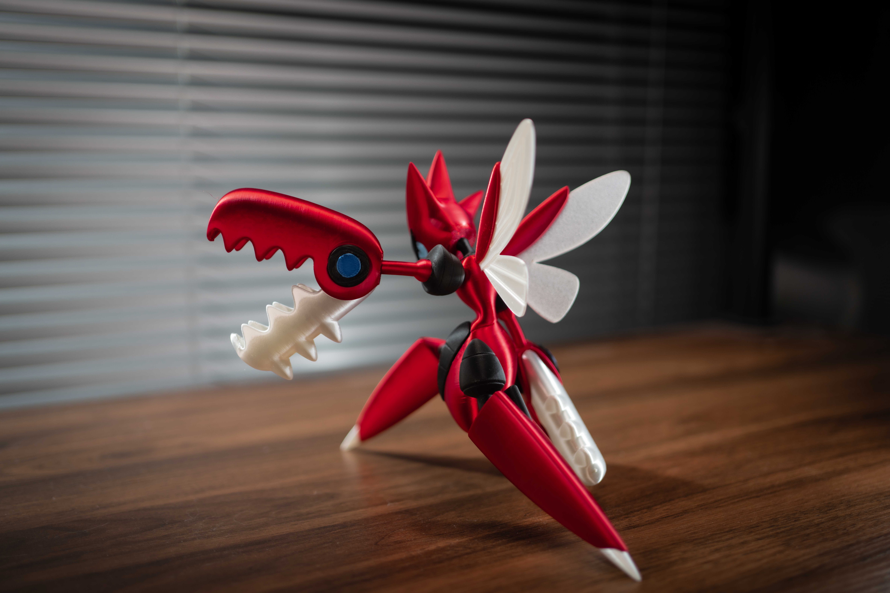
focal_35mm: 35
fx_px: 865
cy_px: 296
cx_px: 445
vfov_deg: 37.9
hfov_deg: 54.4
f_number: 1.8
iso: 100
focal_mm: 35
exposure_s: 1/100
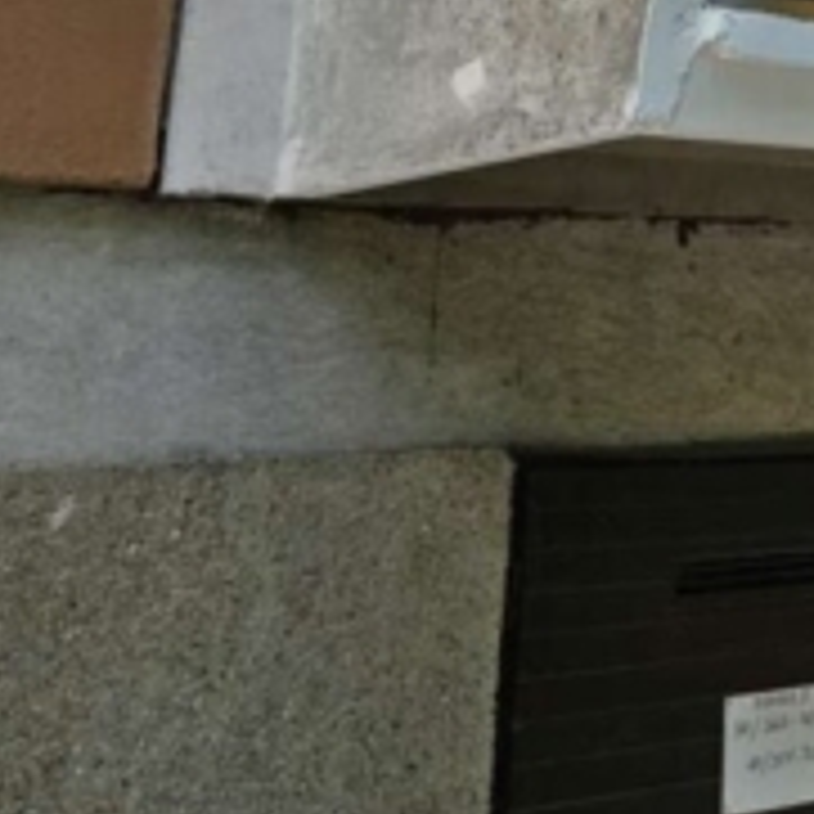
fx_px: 1916
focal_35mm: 72
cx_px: 1187
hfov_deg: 20.8
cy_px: -238
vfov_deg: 21.7
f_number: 1.7
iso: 10
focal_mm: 6.3
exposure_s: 1/382
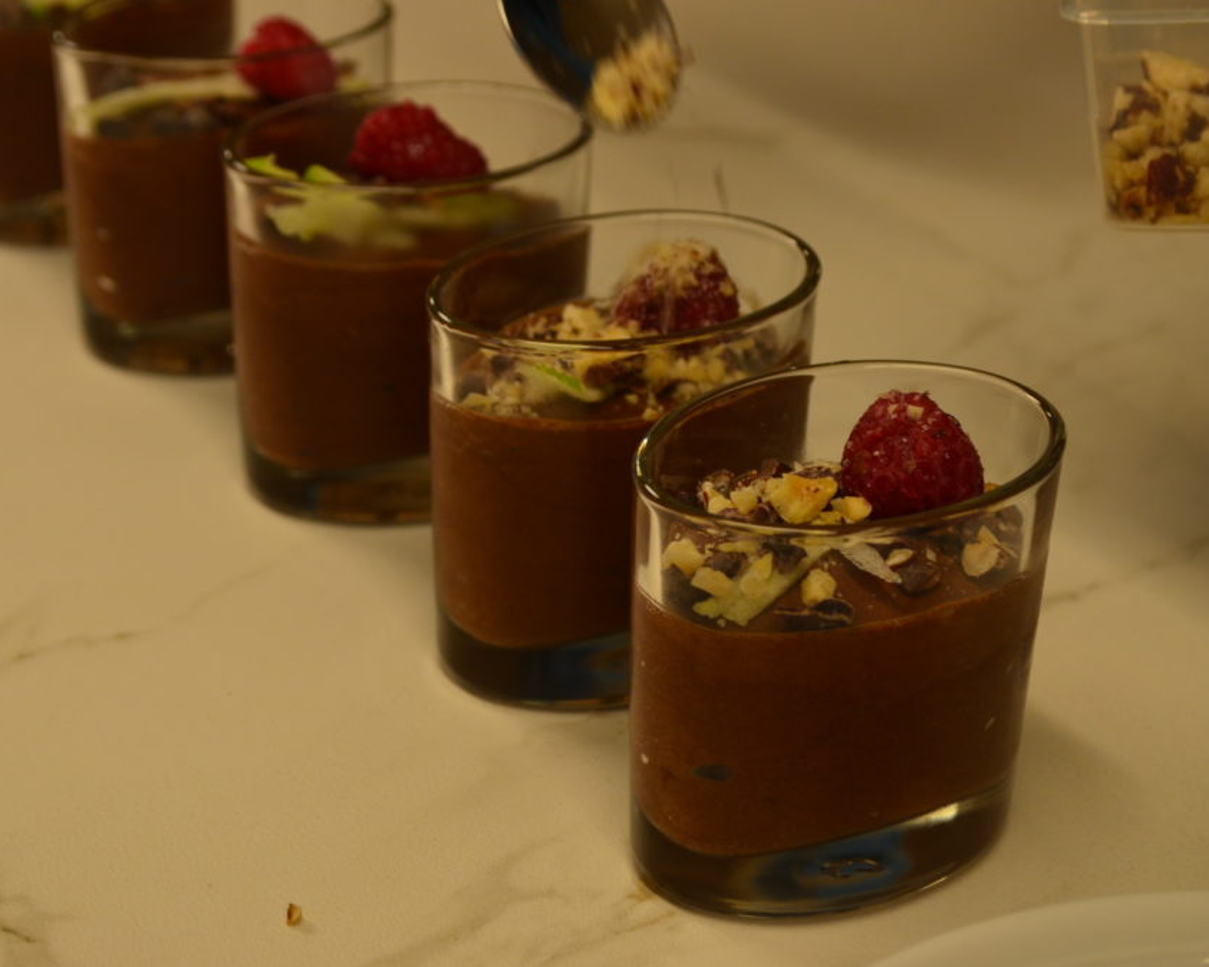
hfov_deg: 23.3
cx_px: 577
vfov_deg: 18.7
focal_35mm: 82
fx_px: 2935
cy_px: 484
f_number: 8
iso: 560
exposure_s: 1/60
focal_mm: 48
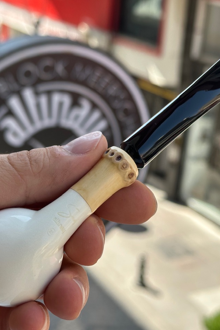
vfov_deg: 30.1
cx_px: 123
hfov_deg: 20.3
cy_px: 166
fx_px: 614
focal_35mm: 67
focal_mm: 6.86
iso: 64
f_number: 1.78
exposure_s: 1/1019
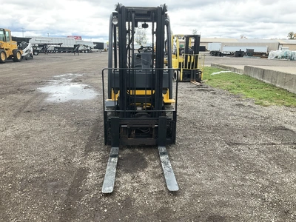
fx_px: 248
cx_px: 148
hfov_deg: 61.7
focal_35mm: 29
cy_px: 111
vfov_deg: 48.2
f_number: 1.8
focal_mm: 3
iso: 25
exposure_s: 1/227
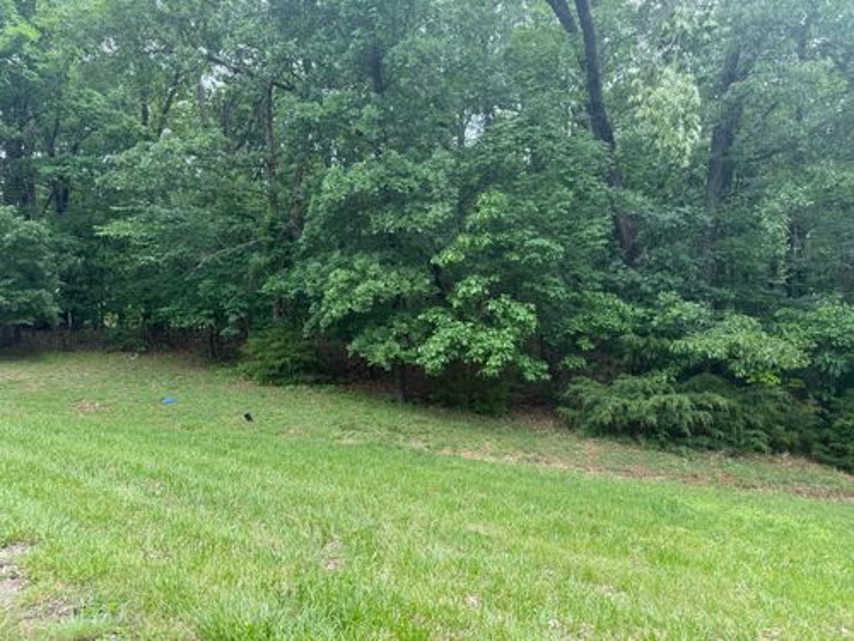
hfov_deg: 71.6
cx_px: 427
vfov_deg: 56.8
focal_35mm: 24
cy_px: 320
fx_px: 592
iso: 80
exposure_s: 1/683
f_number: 1.78
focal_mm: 6.76
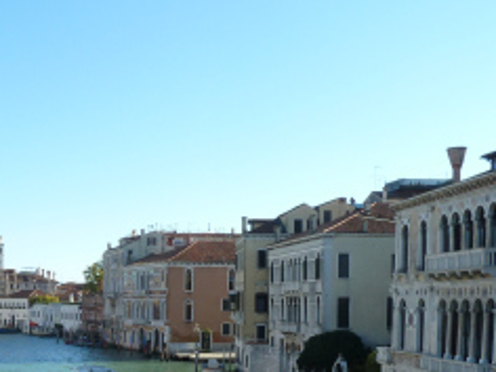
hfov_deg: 35.1
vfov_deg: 26.5
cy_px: 342
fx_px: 759
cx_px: 105
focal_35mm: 53
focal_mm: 4.1
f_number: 4
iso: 80
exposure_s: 1/320
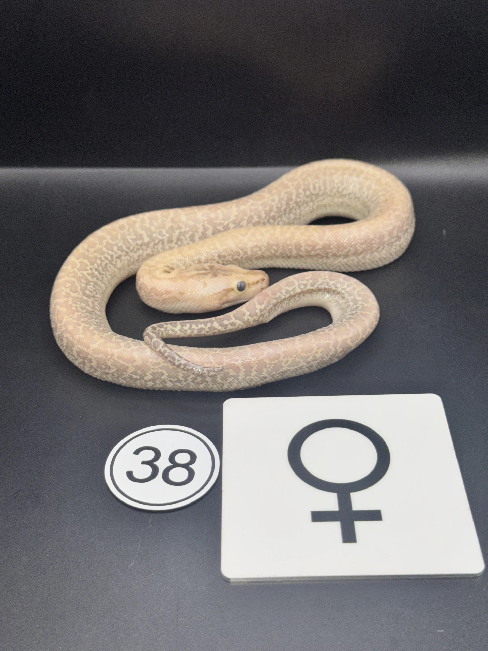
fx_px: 902
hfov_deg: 30.3
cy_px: 326
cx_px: 244
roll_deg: +1.1
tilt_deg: -39.6
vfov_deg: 39.7
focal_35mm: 48
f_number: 1.78
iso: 50
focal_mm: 6.76
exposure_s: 1/739
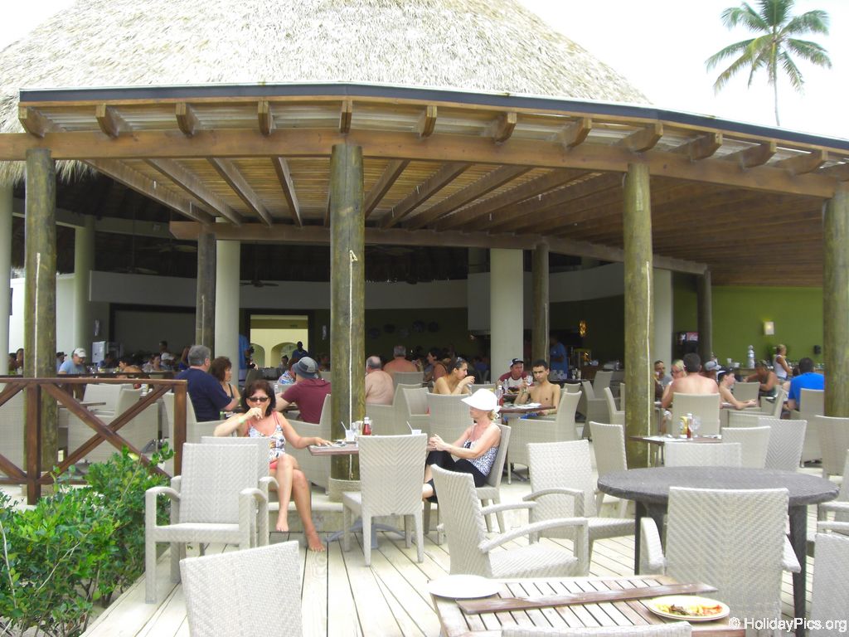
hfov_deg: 49.0
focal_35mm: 38
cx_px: 424
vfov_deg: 37.7
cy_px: 318
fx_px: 932
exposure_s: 1/200
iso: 64
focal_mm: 6.2
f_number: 2.7
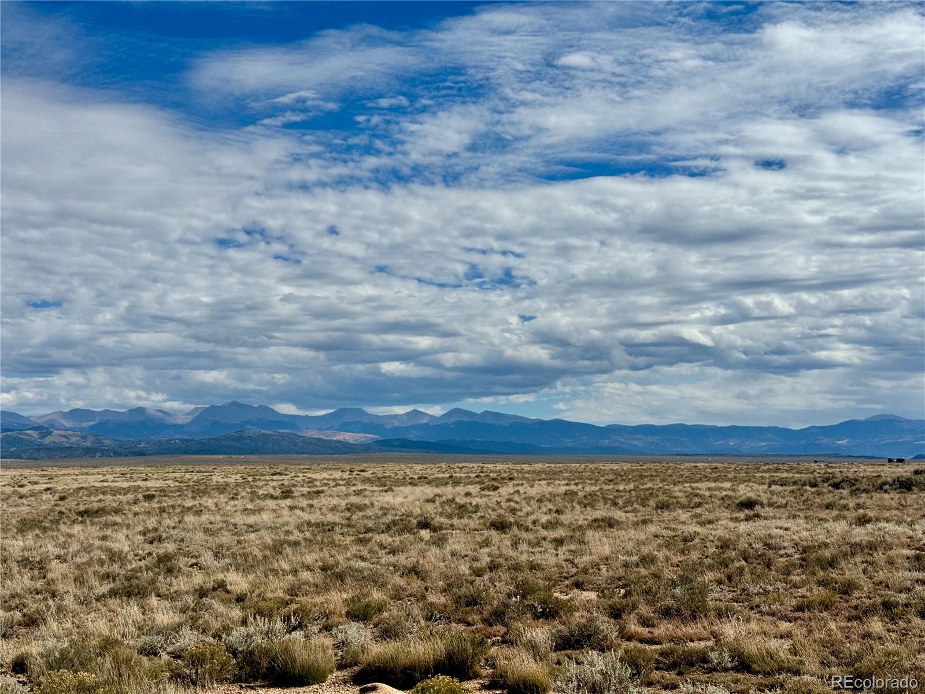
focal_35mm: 48
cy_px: 347
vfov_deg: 30.3
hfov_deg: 39.7
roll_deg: +0.0
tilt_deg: +4.6
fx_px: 1283
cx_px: 462
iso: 64
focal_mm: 6.76
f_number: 1.78
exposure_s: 1/12500
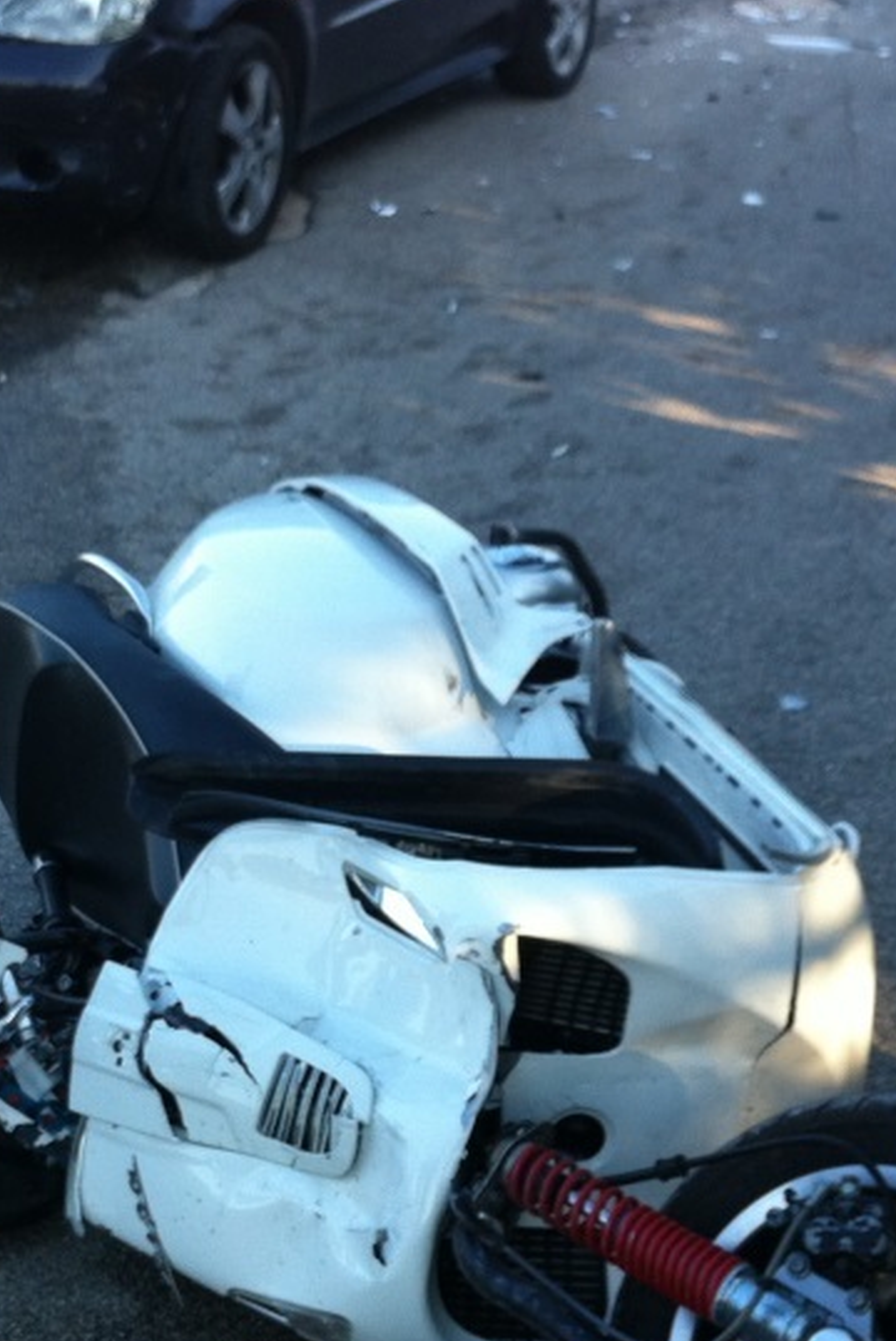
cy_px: 618
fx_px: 2572
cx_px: 361
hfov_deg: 19.7
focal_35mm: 69
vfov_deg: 29.2
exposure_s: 1/173
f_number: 2.8
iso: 80
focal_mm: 3.85
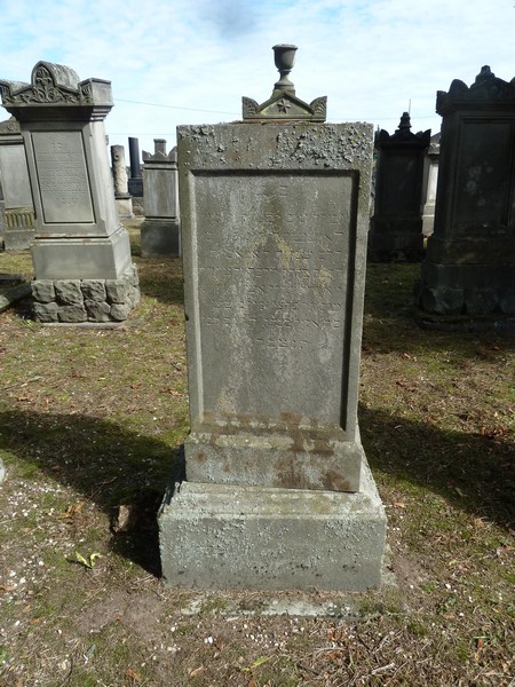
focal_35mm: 25
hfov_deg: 54.9
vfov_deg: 69.4
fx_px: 496
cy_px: 344
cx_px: 258
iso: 80
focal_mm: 4.1
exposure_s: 1/250
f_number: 4
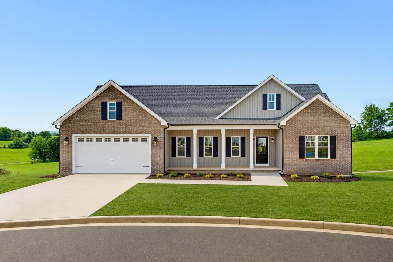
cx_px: 196
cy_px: 131
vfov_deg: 43.9
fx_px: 325
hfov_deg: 62.2
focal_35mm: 30
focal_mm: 29.8
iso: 400
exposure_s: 1/200
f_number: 8
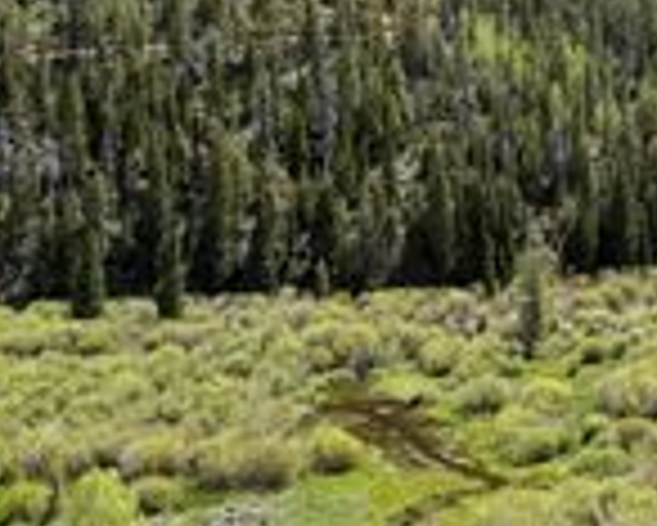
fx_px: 1343
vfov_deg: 21.4
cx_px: 475
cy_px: -7
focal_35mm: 69
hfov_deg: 27.2
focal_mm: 6.76
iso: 100
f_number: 1.78
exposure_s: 1/4975
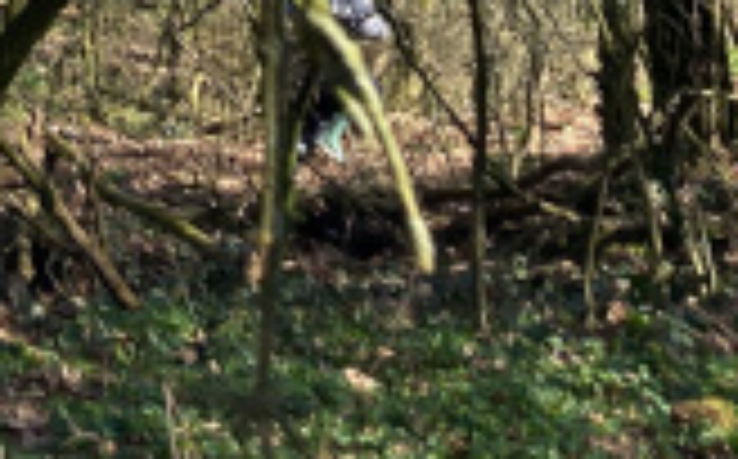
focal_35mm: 127
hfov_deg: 15.5
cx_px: -284
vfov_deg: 9.7
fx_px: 2551
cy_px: -389
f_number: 1.8
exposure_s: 1/800
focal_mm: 3.99
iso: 20
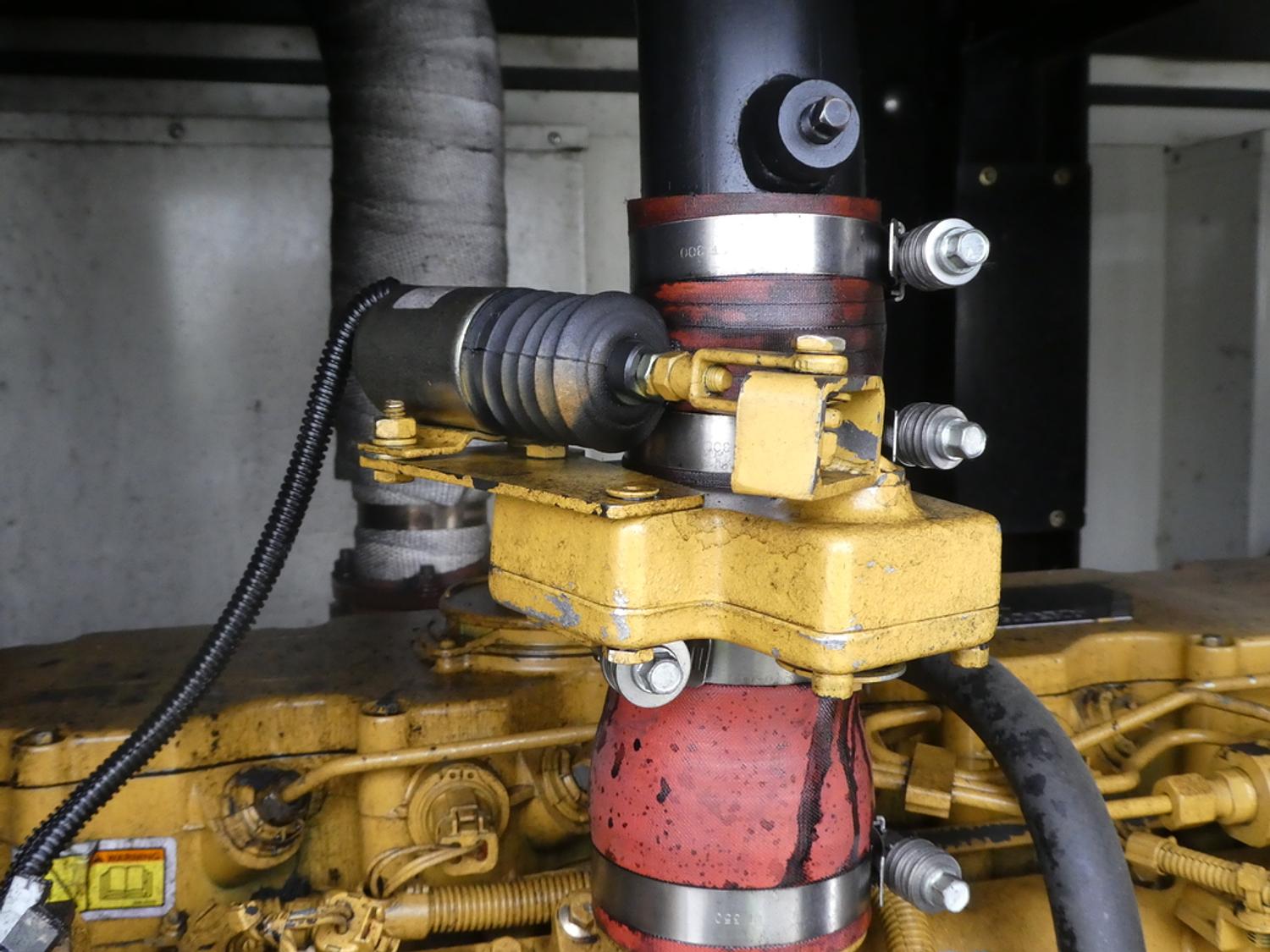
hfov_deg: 52.6
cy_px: 476
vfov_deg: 40.7
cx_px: 635
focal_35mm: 35
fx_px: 1284
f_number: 3.7
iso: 640
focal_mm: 6.3
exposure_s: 1/80
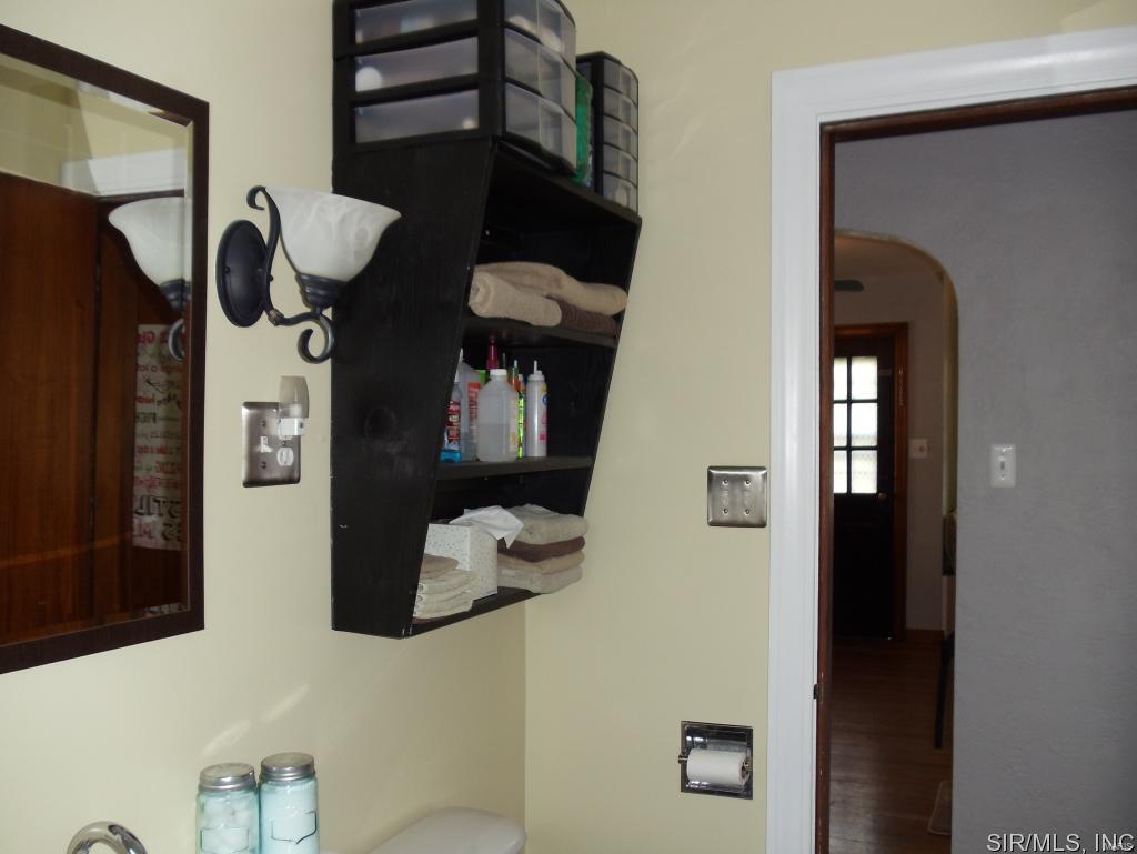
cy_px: 427
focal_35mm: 44
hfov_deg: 42.9
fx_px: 1446
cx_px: 568
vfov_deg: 32.9
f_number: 3.5
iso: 100
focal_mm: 6
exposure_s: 1/30
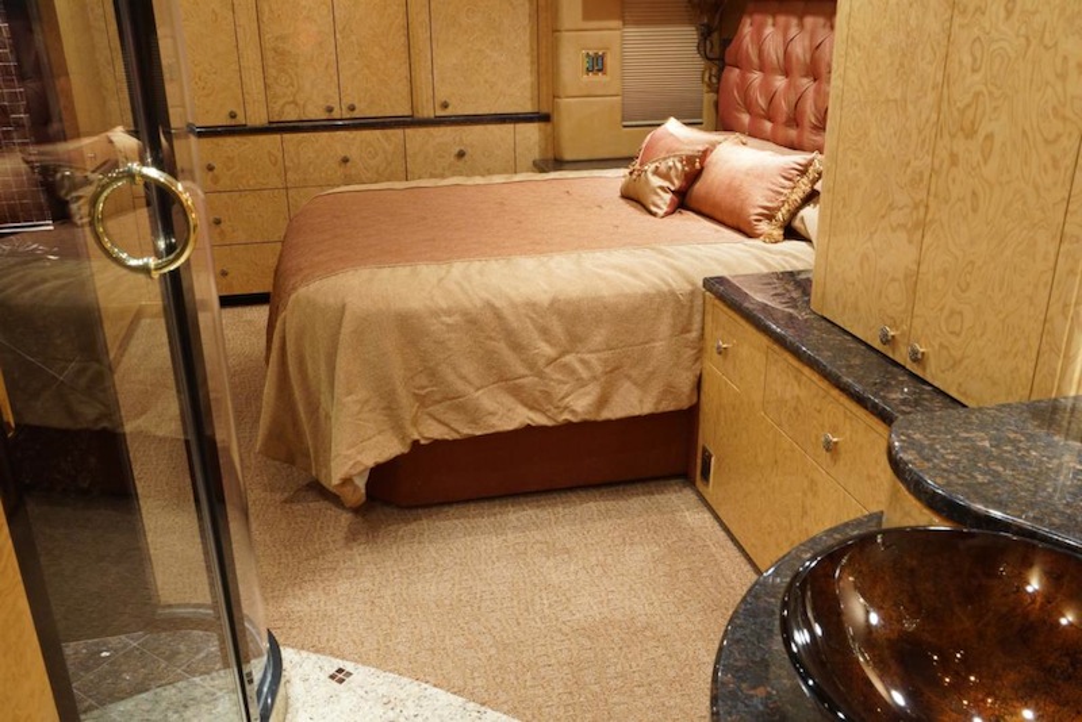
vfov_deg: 43.6
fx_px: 902
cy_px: 361
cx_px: 541
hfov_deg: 61.9
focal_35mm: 30
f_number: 11
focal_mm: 20
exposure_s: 1.3
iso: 800
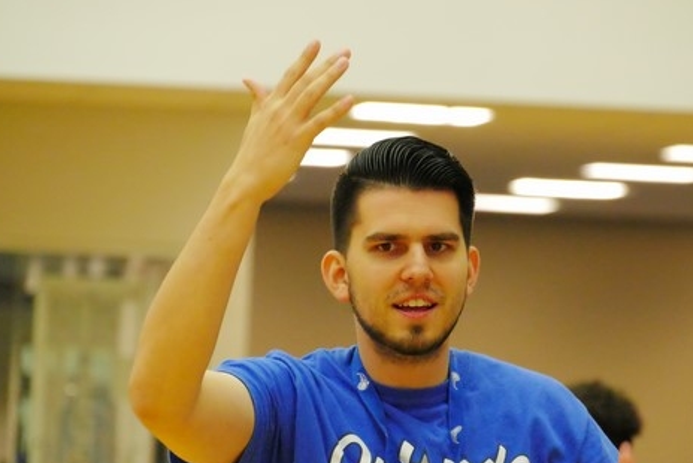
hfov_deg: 5.1
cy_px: 246
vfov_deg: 3.4
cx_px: 432
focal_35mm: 401
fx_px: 7724
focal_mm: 140
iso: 6400
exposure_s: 1/200
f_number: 5.6
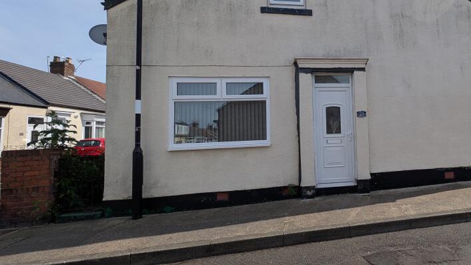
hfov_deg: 83.9
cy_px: 119
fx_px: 237
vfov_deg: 58.2
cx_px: 341
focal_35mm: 19
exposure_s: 1/2825
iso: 41
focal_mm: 2.23
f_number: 1.95
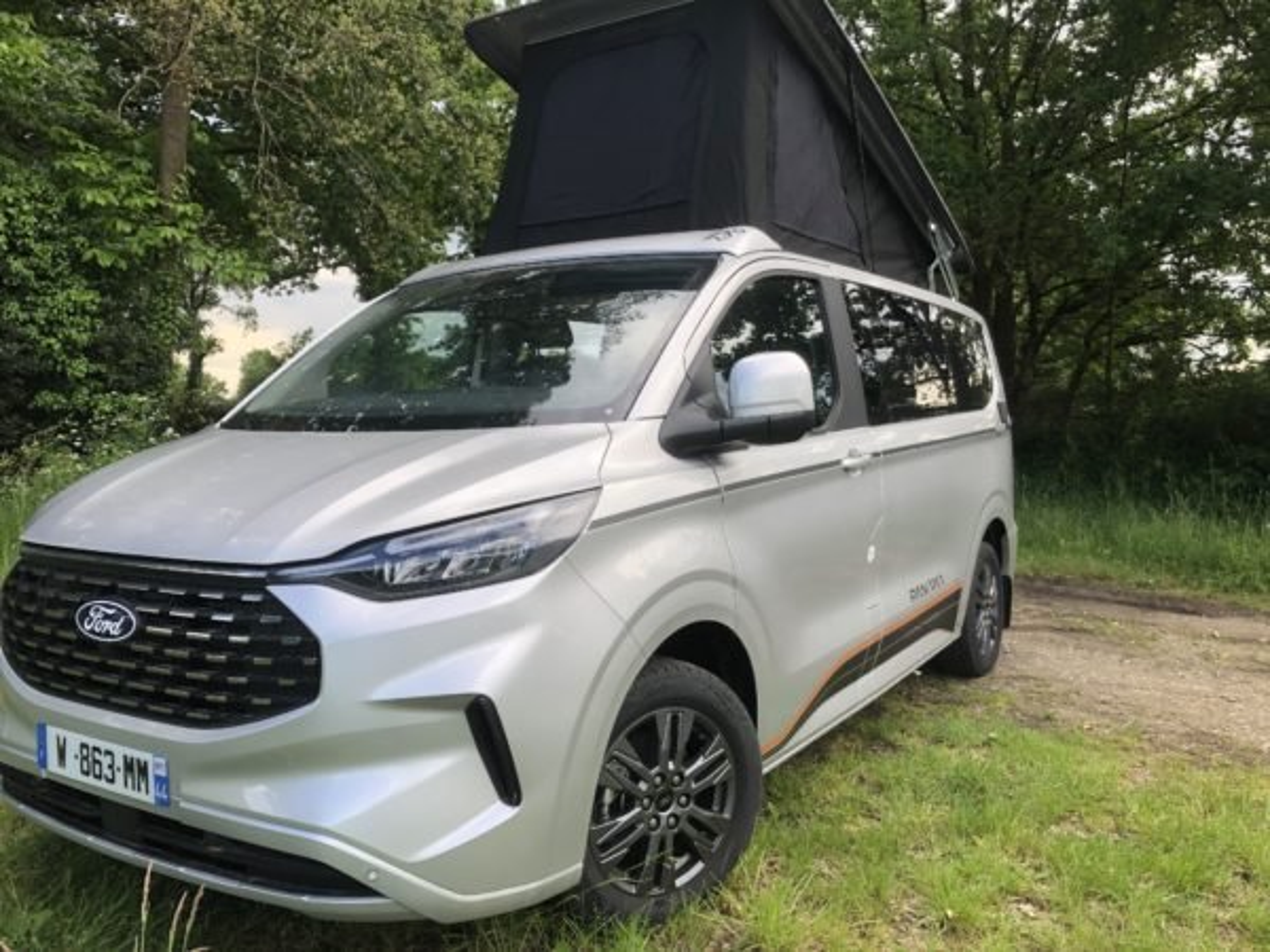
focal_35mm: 28
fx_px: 1027
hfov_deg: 63.4
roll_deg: +0.9
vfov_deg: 49.7
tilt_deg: -0.5
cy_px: 476
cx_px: 635
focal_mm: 3.99
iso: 20
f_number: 1.8
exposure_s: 1/369
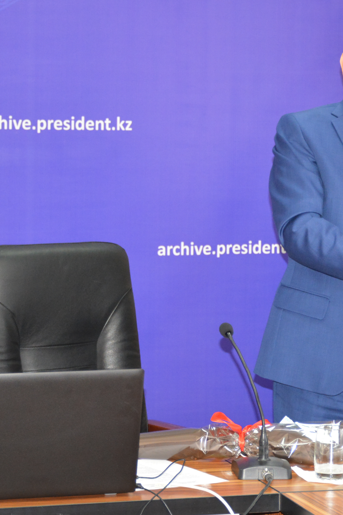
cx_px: 262
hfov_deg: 10.4
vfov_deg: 15.6
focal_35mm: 131
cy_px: 216
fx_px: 1871
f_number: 4.5
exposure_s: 1/60
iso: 1100
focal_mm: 45
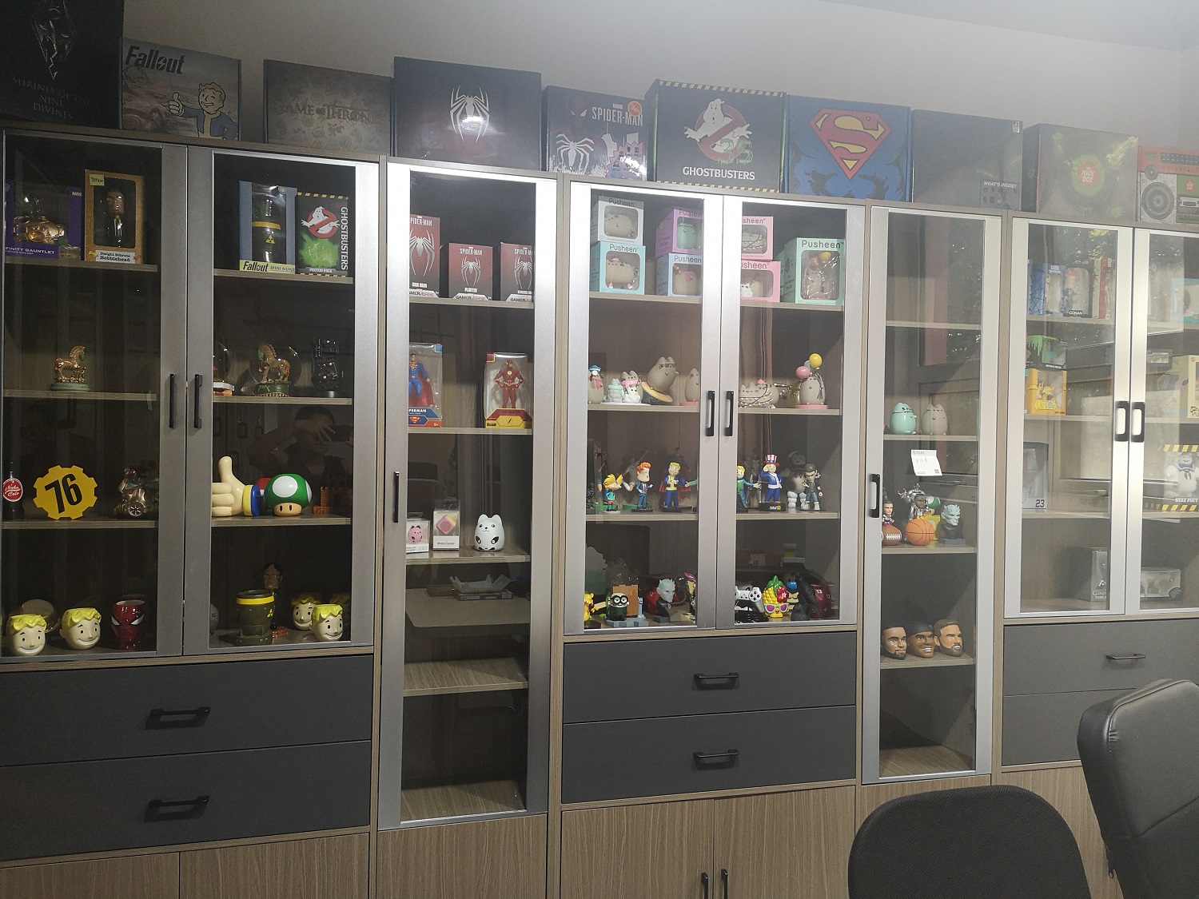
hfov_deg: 65.3
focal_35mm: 27
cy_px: 450
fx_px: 935
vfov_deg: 51.4
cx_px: 600
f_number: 1.8
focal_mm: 3.95
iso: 100
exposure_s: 1/50
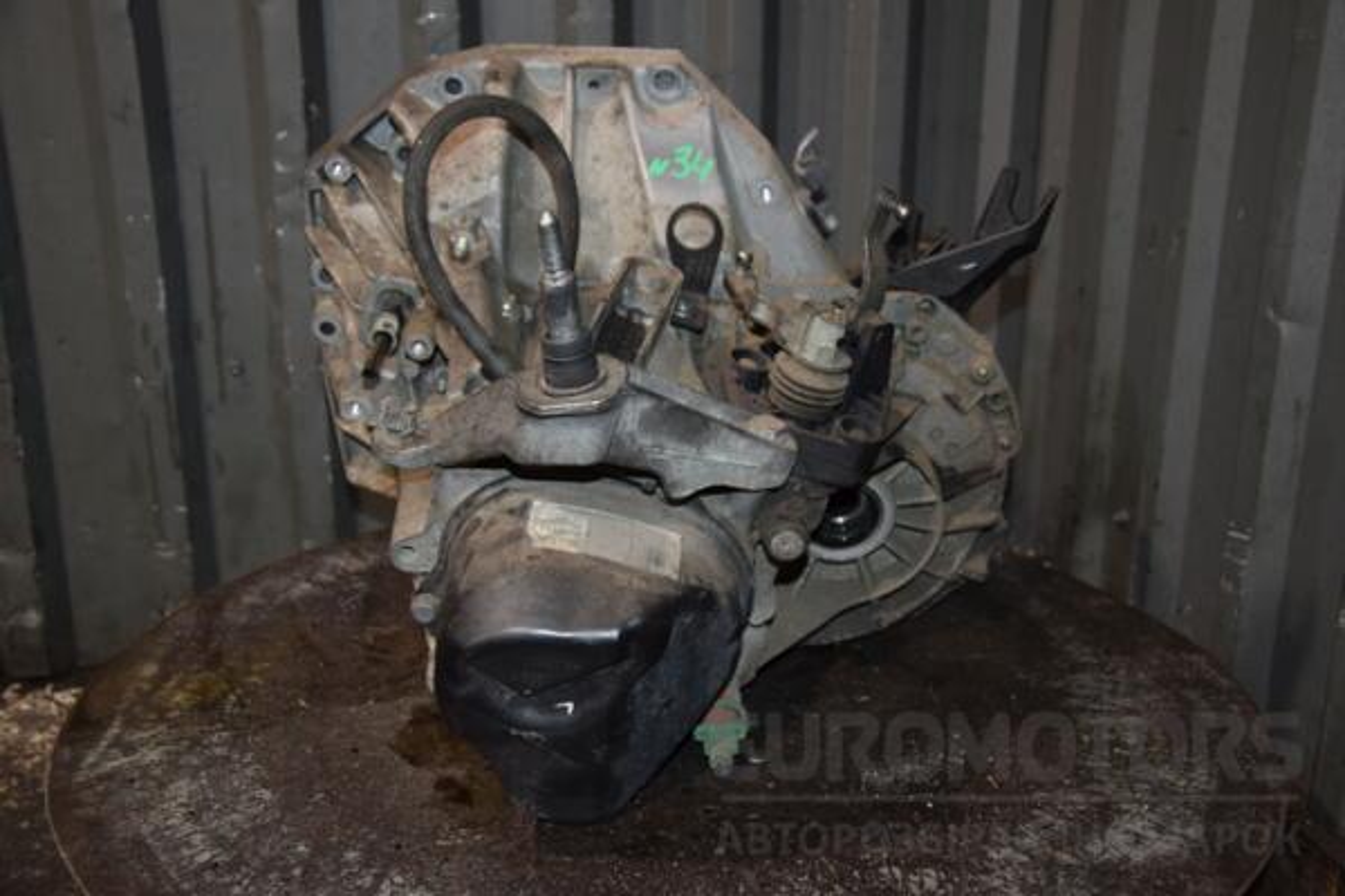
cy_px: 448
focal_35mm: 39
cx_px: 672
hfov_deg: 49.6
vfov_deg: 34.2
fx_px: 1457
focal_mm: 26
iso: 800
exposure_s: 1/60
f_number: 5
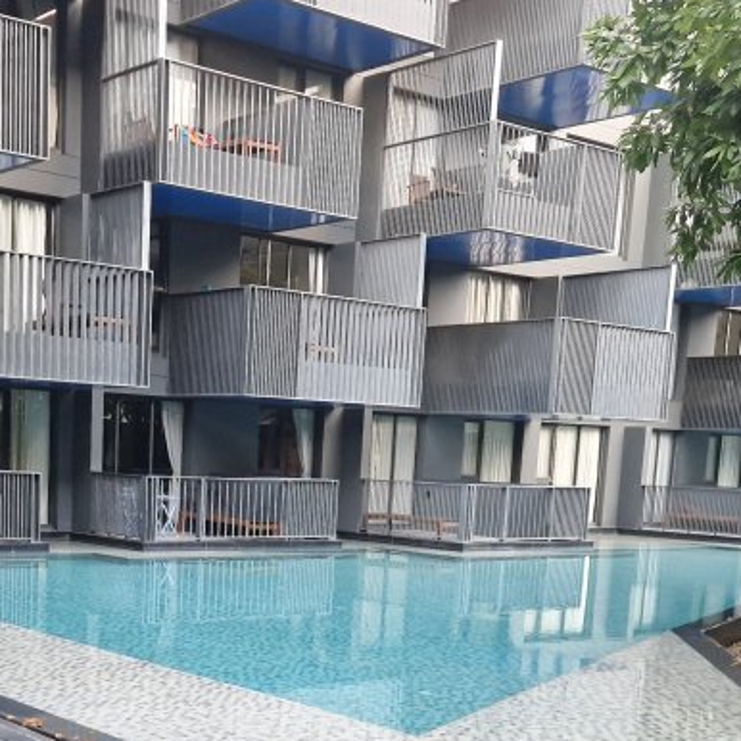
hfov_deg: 31.3
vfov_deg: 30.5
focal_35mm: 54
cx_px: 230
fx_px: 1308
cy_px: 645
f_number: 1.8
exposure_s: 1/100
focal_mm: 5.4
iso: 50
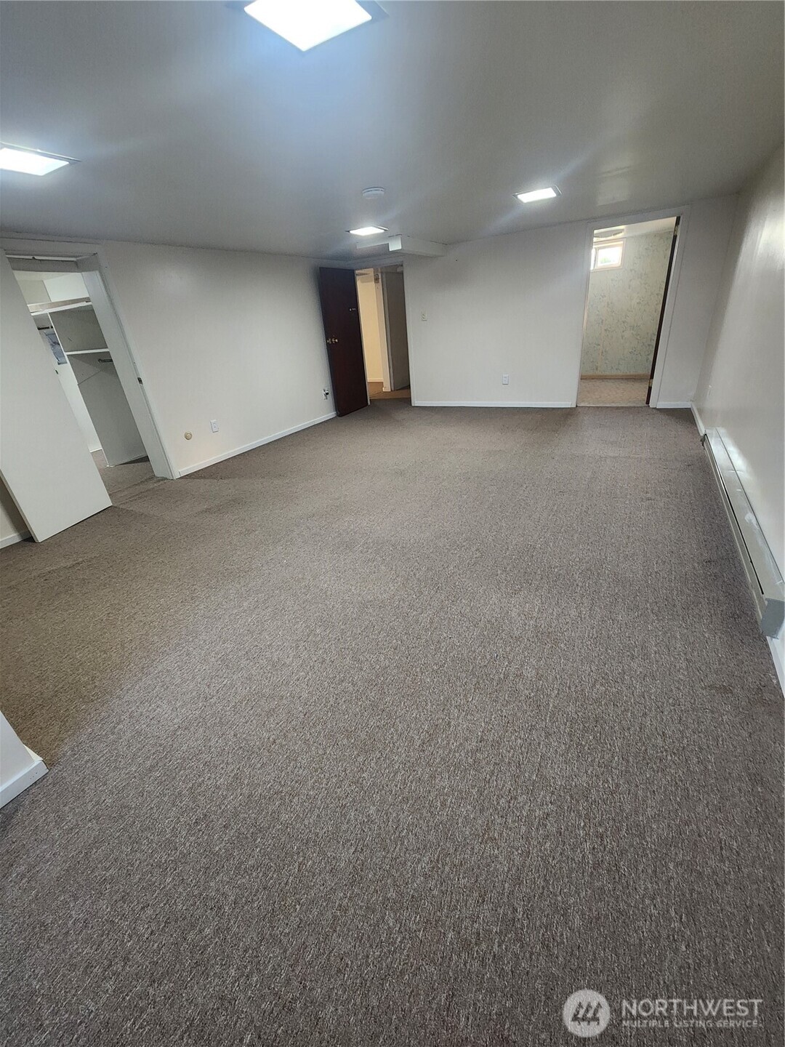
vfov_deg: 106.2
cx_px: 392
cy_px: 524
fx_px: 393
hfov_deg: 89.9
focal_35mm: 13
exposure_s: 1/30
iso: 400
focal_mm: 2.2
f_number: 2.2
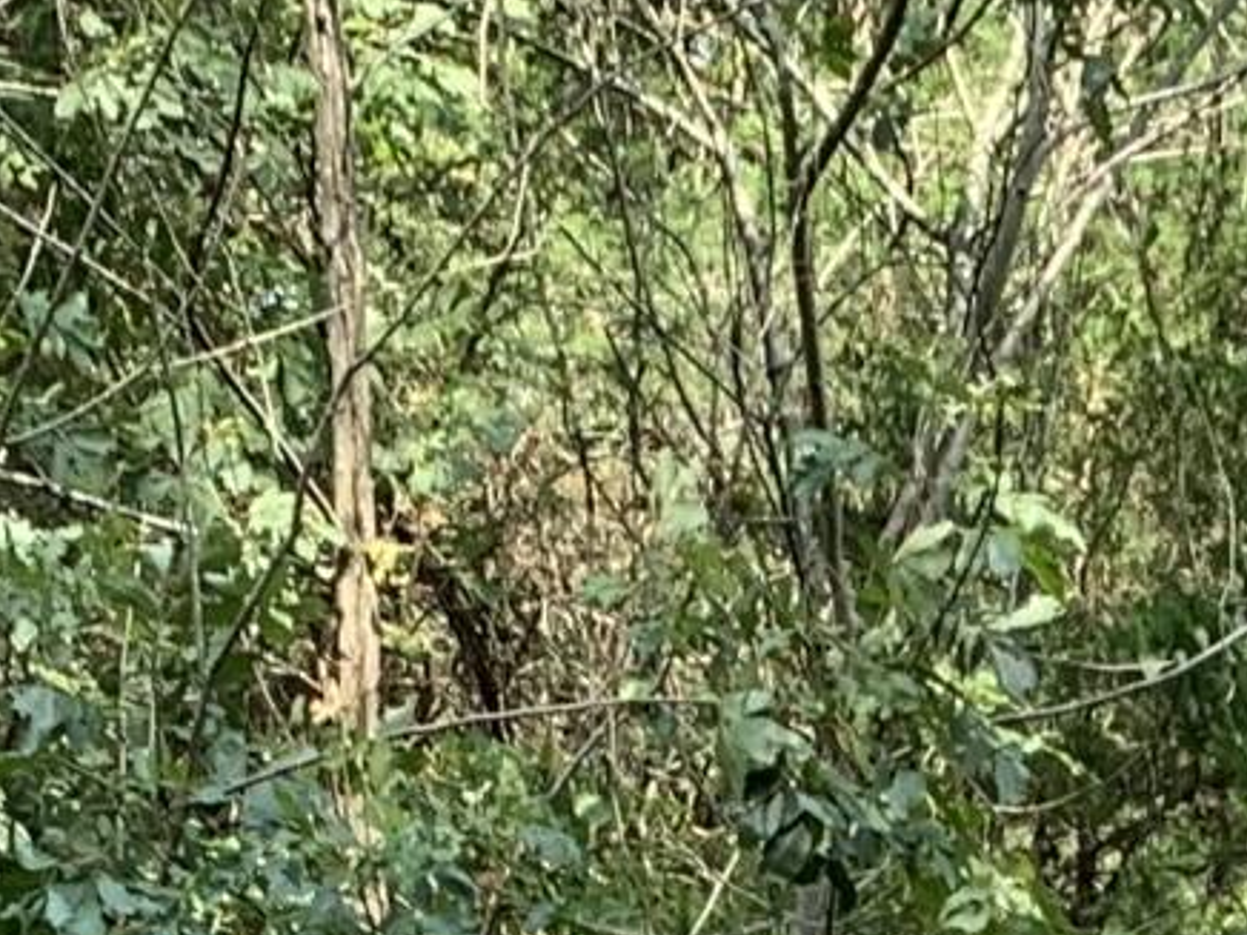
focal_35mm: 179
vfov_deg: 7.6
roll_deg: -1.0
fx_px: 6448
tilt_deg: +1.8
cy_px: 2365
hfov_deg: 10.8
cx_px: 1670
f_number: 1.8
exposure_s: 1/191
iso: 25
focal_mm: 4.25
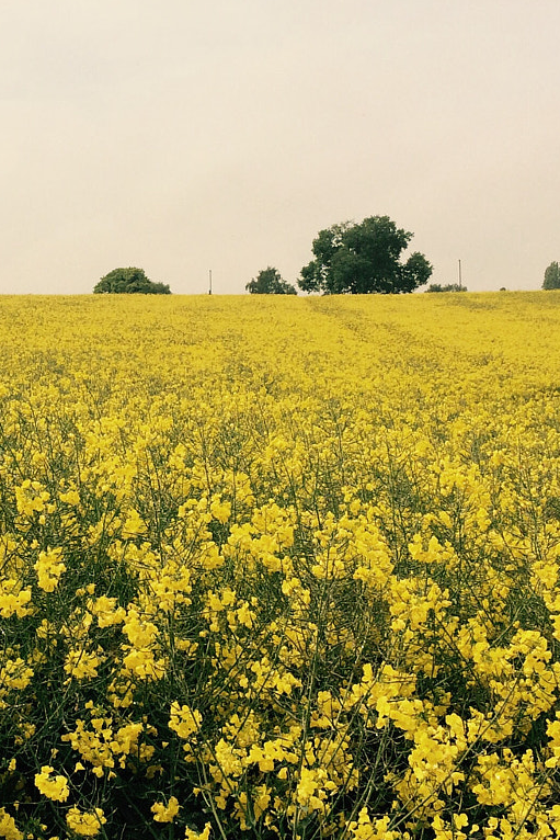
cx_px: 91
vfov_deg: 31.8
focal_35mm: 63
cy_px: 364
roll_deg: +2.3
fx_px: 1469
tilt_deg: -0.8
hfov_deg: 21.2
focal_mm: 4.15
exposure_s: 1/5882
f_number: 2.2
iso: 40
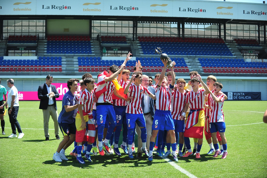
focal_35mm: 70
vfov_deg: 19.4
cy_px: 89
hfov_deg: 28.9
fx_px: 519
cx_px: 134
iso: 250
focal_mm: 70
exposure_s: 1/1250
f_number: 2.8
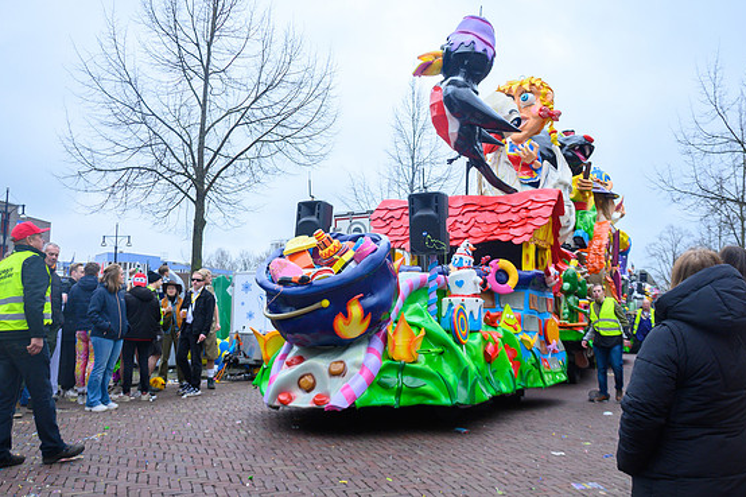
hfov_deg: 58.6
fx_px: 663
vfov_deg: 41.1
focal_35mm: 32
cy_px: 257
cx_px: 408
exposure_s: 1/400
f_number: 5
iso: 400
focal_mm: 18
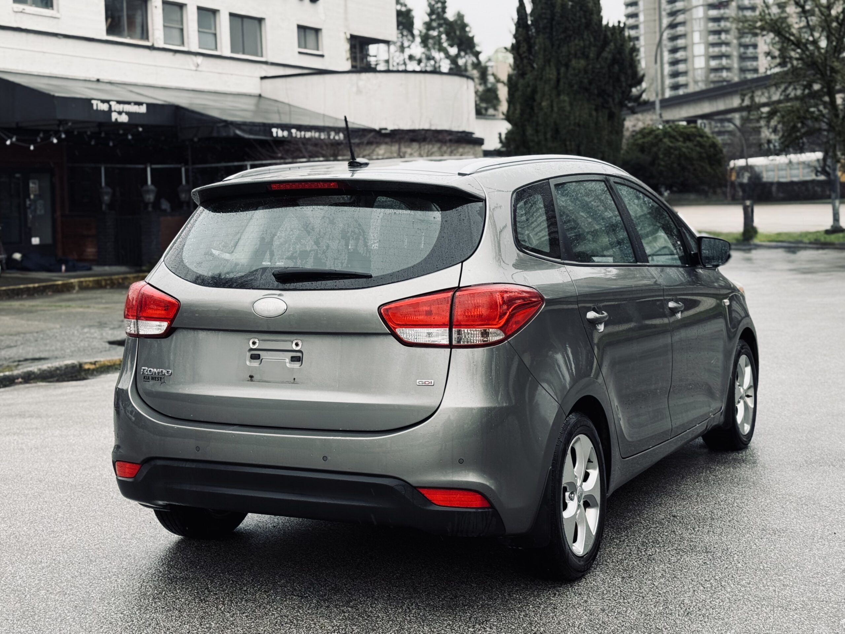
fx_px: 1172
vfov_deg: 30.3
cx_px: 422
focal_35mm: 48
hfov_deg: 39.7
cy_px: 317
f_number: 1.78
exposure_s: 1/340
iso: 64
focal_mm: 6.76
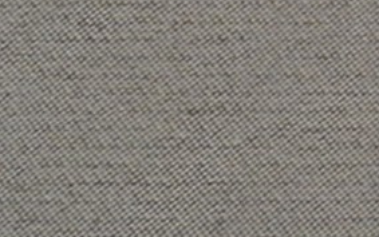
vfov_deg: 4.0
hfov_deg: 6.4
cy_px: -408
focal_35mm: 324
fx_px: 3347
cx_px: 513
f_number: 4.2
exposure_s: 1/15
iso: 400
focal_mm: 10.76
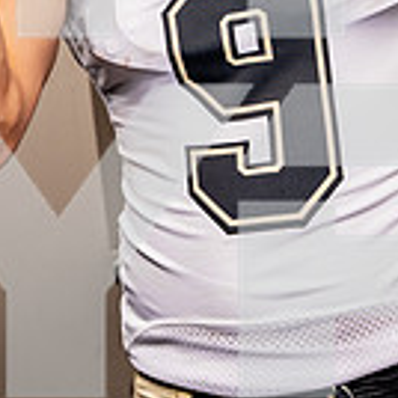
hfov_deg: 11.6
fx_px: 1964
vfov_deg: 11.3
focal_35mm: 151
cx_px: 190
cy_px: -117
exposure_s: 1/320
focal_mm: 41
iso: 100
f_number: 5.6
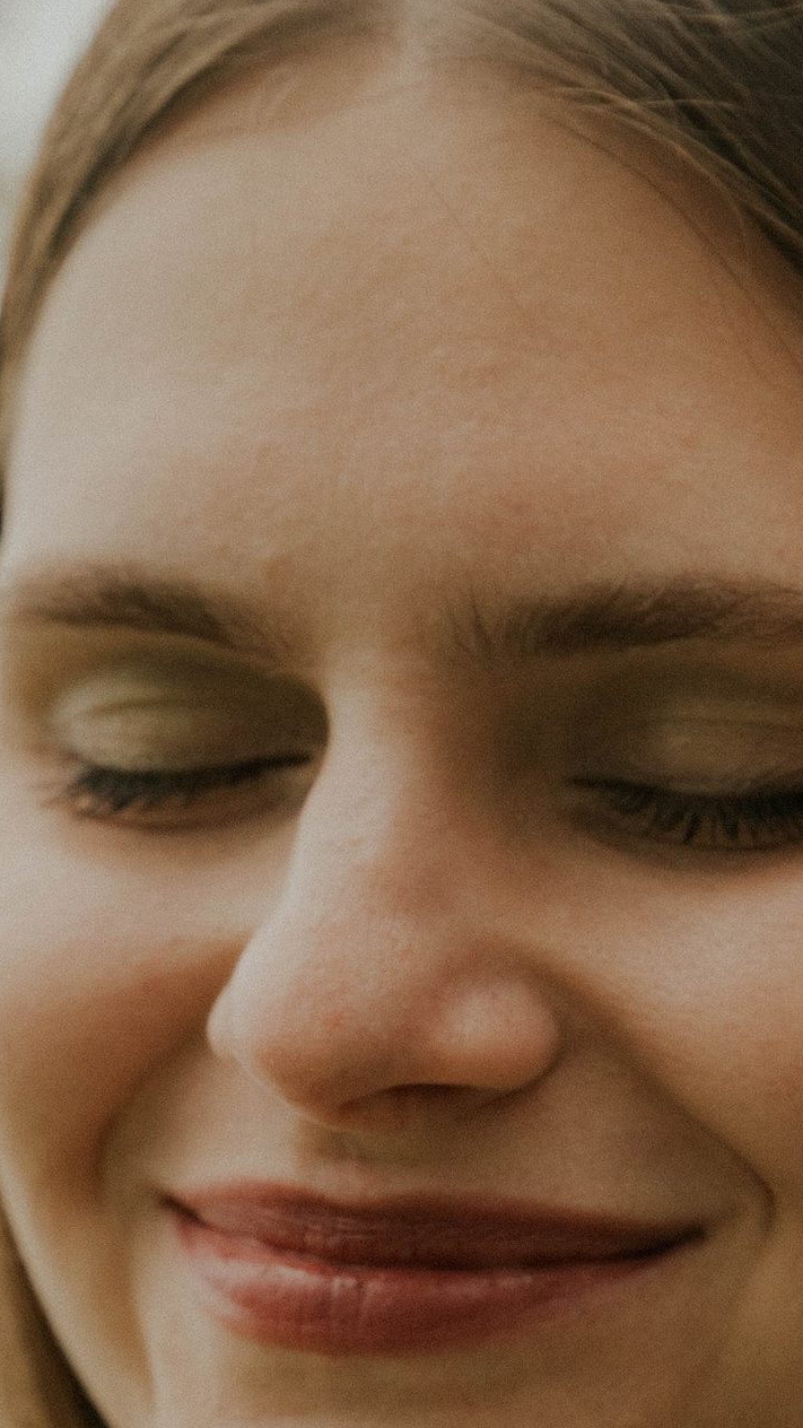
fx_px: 6019
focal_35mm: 159
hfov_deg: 7.6
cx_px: 1009
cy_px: 976
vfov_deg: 13.5
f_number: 4
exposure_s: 1/80
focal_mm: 50
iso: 250
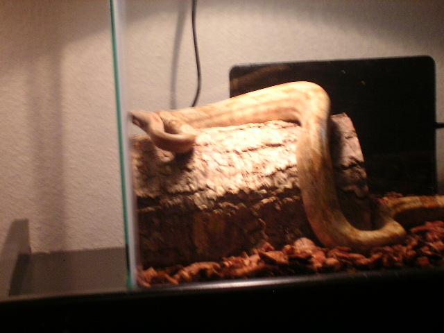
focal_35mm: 108
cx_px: 222
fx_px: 1385
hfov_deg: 18.2
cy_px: 166
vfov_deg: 13.7
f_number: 4.9
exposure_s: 1/13.7
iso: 100
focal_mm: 16.8
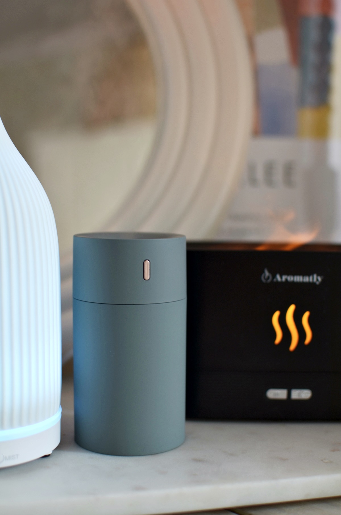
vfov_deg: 37.9
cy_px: 258
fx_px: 749
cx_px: 170
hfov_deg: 25.6
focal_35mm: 52
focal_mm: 35
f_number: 2.8
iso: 100
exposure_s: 1/60
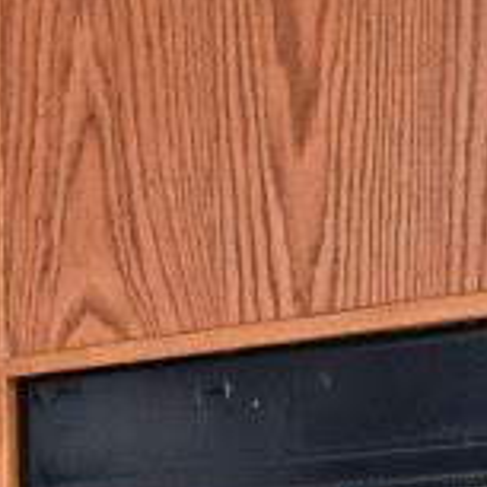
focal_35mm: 117
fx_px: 1862
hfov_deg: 10.9
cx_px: -888
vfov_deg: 14.3
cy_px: 640
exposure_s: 1/60
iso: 280
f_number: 4
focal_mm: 14
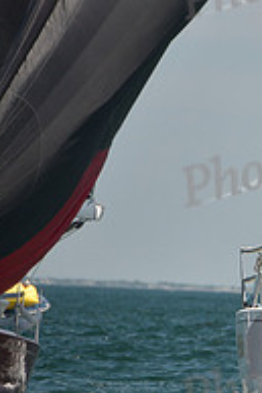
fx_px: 6549
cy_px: 231
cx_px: 575
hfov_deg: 2.3
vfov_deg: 3.4
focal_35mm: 601
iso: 320
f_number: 5.6
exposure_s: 1/1000
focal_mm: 200
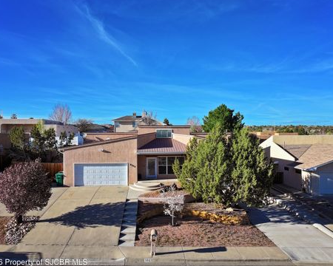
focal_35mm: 26
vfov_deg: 54.9
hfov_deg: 66.0
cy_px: 136
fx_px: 256
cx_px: 164
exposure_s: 1/1600
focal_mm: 12.29
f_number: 2.8
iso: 100
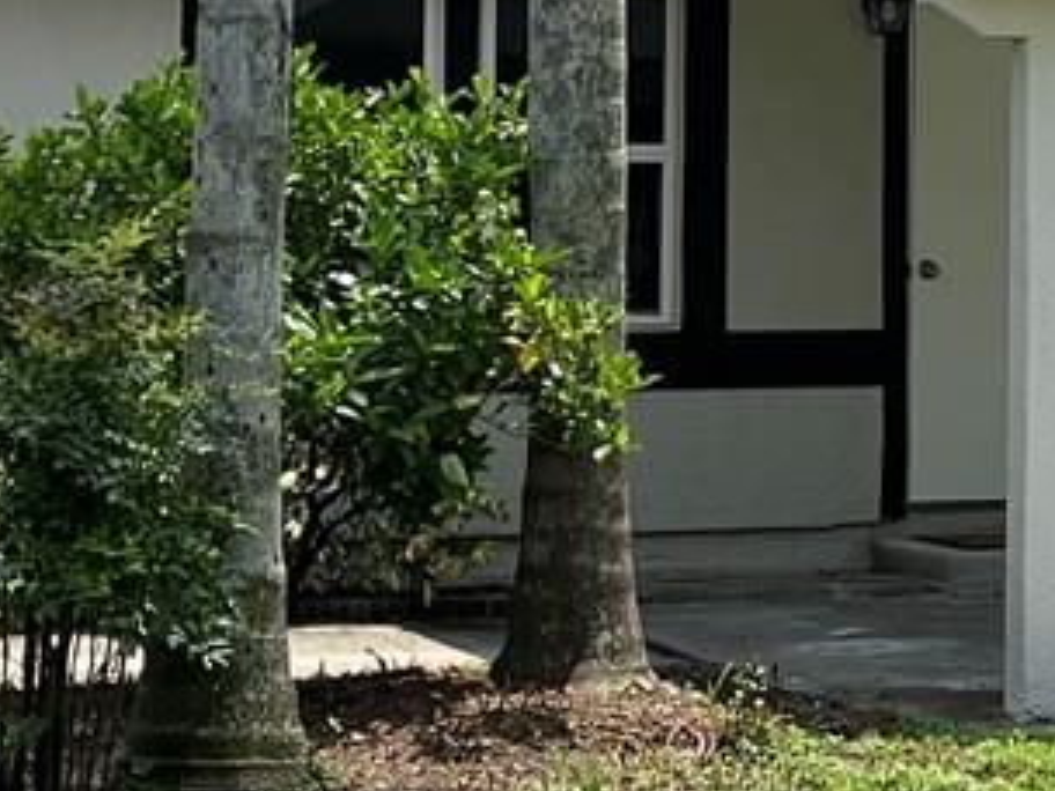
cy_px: -59
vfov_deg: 10.7
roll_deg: -0.6
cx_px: 902
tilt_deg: +2.3
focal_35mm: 137
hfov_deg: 14.3
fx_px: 4175
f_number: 1.6
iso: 50
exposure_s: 1/3623
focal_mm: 5.1
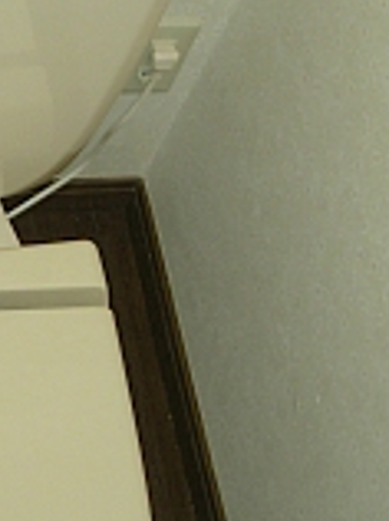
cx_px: 58
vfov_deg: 17.7
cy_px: 168
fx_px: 1668
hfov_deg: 13.2
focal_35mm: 111
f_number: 2.8
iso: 64
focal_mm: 5.7
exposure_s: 1/37.4
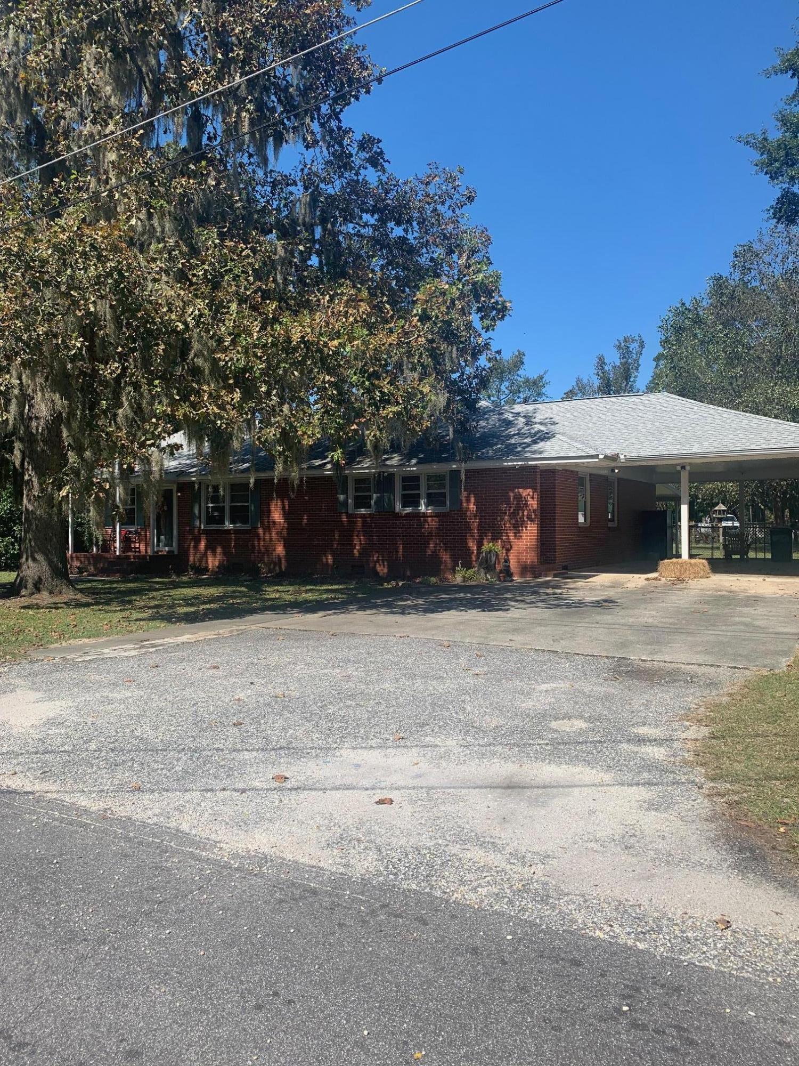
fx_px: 800
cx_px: 400
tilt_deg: -2.2
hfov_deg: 53.1
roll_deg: -0.6
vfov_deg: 67.3
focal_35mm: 26
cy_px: 533
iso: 25
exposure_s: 1/2033
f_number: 1.8
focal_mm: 4.25
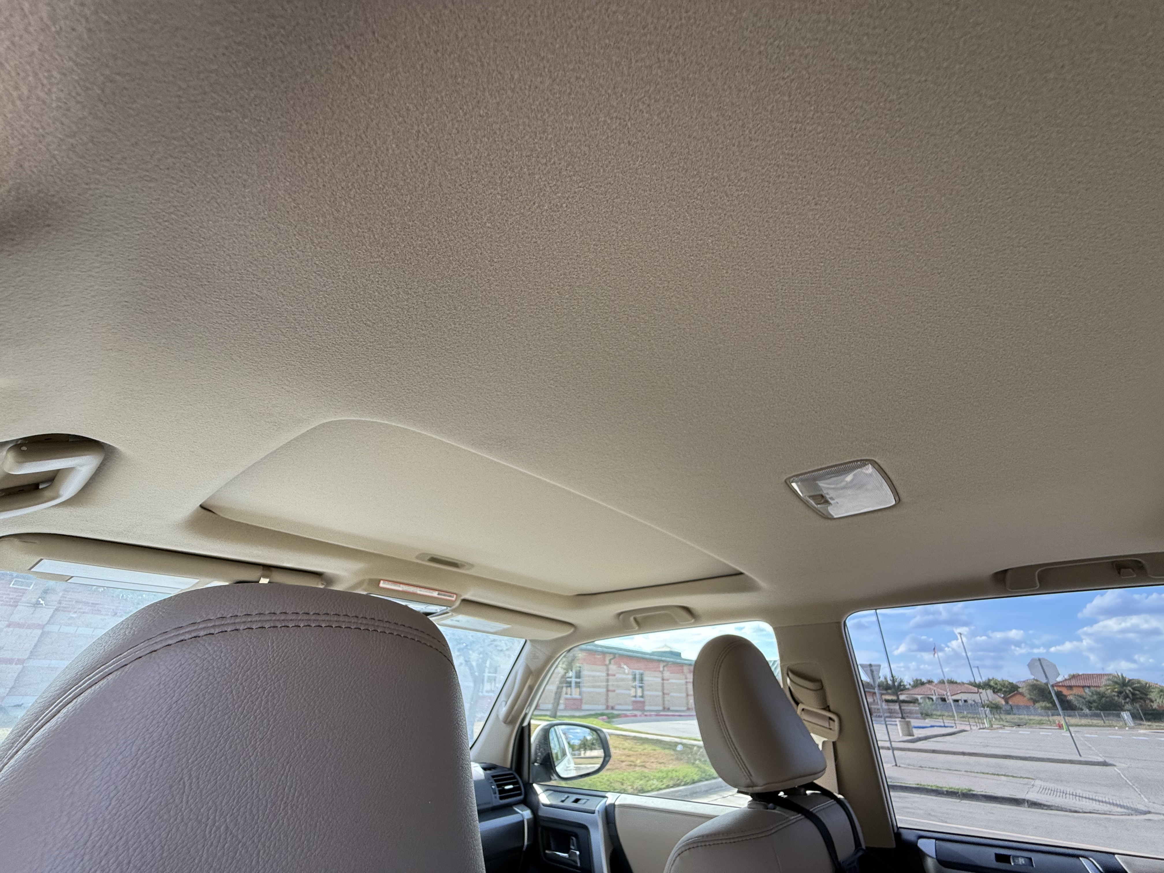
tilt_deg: +28.2
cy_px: 436
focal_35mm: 14
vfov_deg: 85.7
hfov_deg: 102.1
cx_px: 582
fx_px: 471
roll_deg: -2.5
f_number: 2.2
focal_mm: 2.22
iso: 64
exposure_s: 1/204
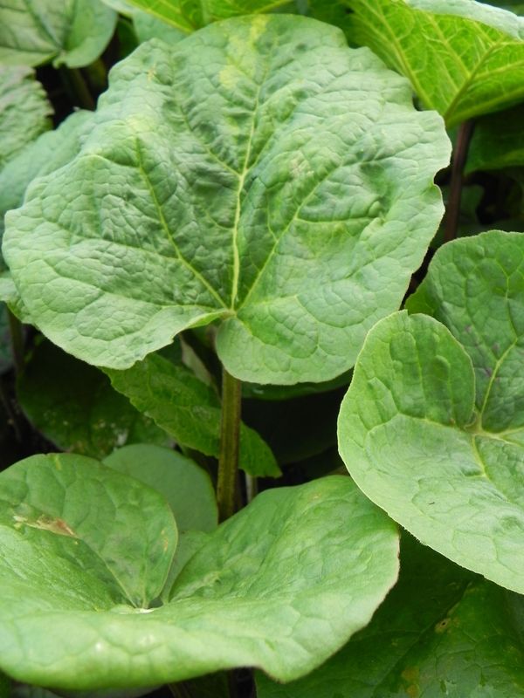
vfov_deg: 41.2
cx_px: 262
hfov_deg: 31.5
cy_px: 349
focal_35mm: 46
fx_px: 928
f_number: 4
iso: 160
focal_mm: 8.2
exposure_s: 1/160
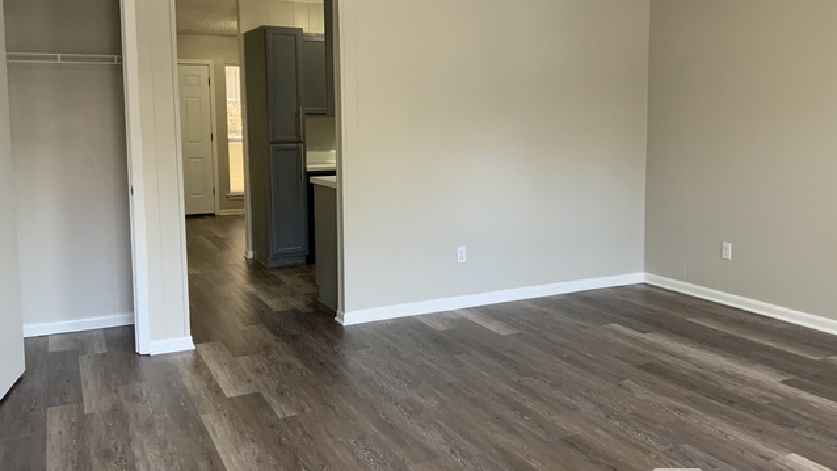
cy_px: 193
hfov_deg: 59.5
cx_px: 426
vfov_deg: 35.5
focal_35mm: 33
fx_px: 732
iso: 80
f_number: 1.8
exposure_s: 1/60
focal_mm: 3
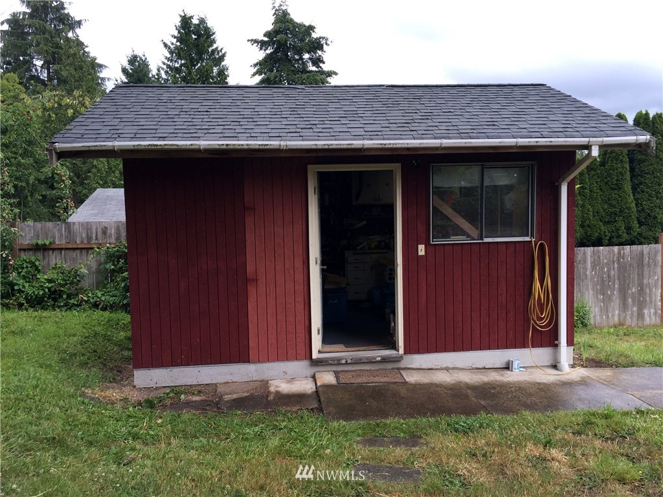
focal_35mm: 29
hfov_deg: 61.7
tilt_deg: -5.4
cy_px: 248
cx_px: 332
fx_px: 555
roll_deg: +0.2
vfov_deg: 48.2
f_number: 2.2
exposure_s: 1/670
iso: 32
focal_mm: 4.15
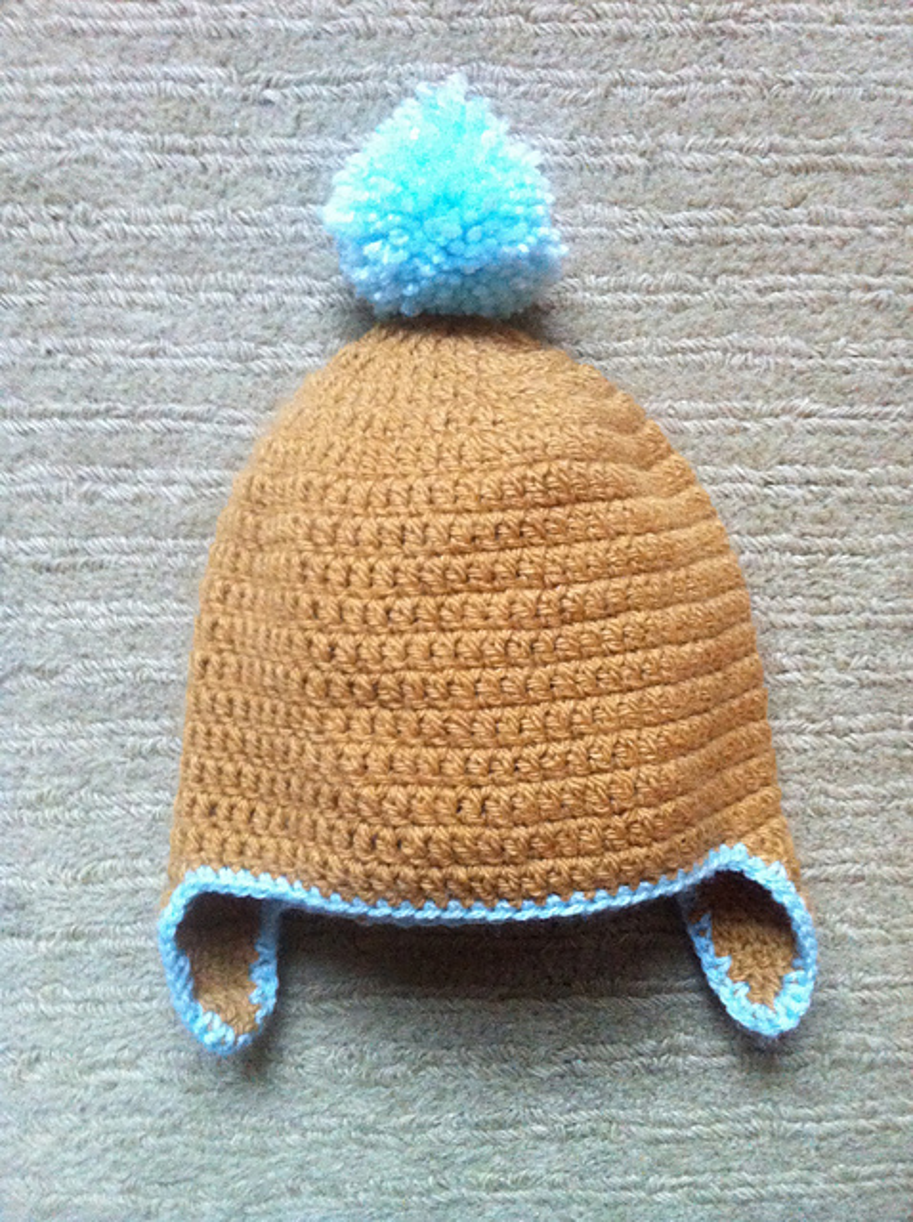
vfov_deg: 52.7
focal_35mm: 35
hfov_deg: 40.6
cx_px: 456
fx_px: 1234
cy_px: 611
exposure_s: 1/15
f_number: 2.8
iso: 500
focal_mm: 3.85
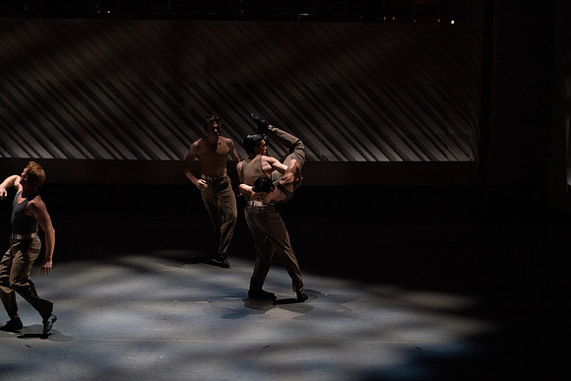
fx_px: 1396
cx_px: 286
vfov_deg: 15.5
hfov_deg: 23.1
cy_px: 190
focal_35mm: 88
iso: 16000
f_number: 5
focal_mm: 88
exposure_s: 1/400
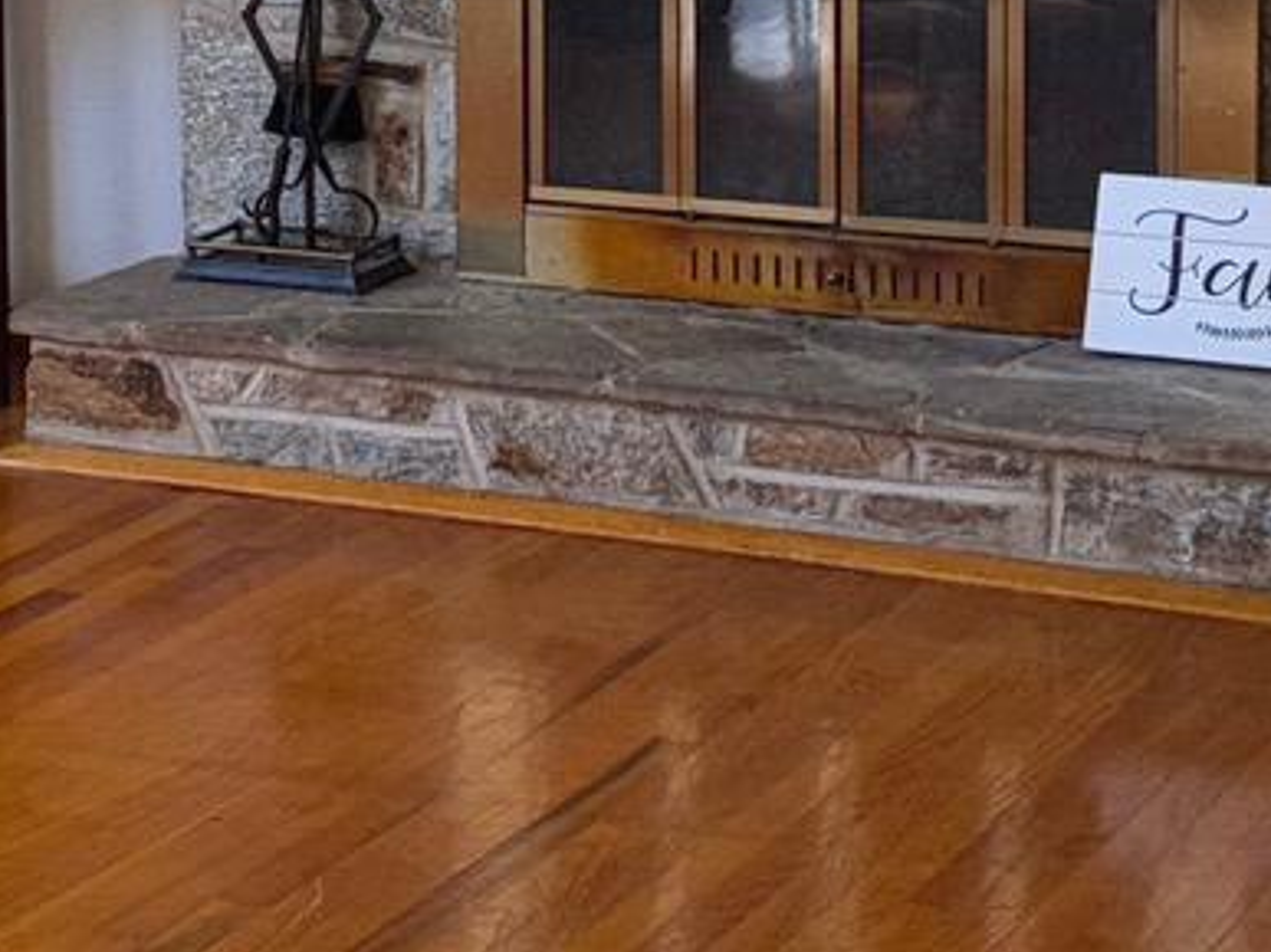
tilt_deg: -4.2
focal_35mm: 127
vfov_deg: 11.4
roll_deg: +1.0
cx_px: -171
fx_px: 4662
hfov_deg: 15.1
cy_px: -200
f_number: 1.78
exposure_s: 1/30
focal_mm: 6.76
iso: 64
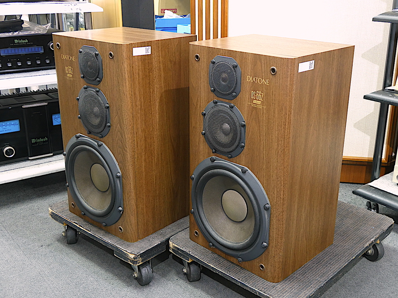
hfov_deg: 46.8
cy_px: 149
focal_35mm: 40
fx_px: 460
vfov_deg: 36.0
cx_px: 199
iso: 200
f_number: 3.8
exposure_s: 1/2
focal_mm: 7.2
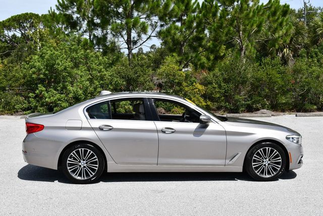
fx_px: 395
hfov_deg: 44.5
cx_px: 162
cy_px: 108
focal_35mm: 44
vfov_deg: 30.6
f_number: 9
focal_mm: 22
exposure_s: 1/320
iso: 100
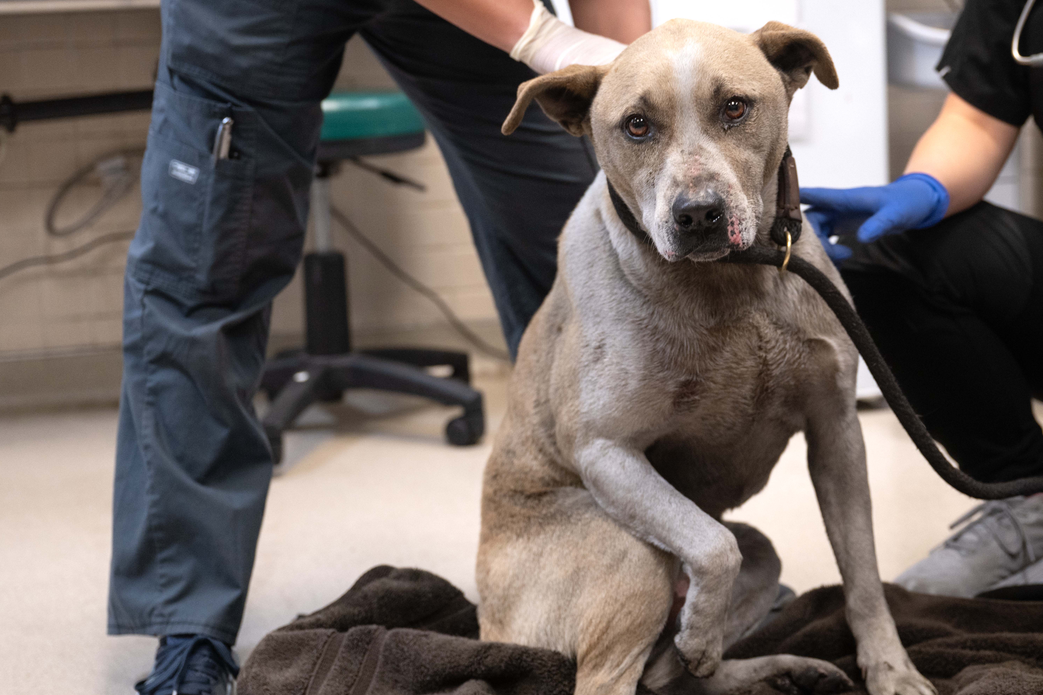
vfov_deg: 23.7
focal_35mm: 57
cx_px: 679
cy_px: 281
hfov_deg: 34.8
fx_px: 1651
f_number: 3.2
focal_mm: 41
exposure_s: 1/100
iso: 800
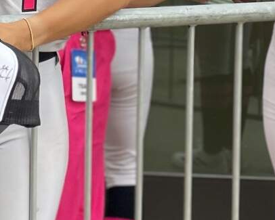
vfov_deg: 19.8
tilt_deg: -2.8
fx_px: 611
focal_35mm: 75
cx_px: -104
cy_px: 1
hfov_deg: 22.2
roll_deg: -0.9
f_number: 1.6
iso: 64
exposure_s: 1/121
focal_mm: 4.2
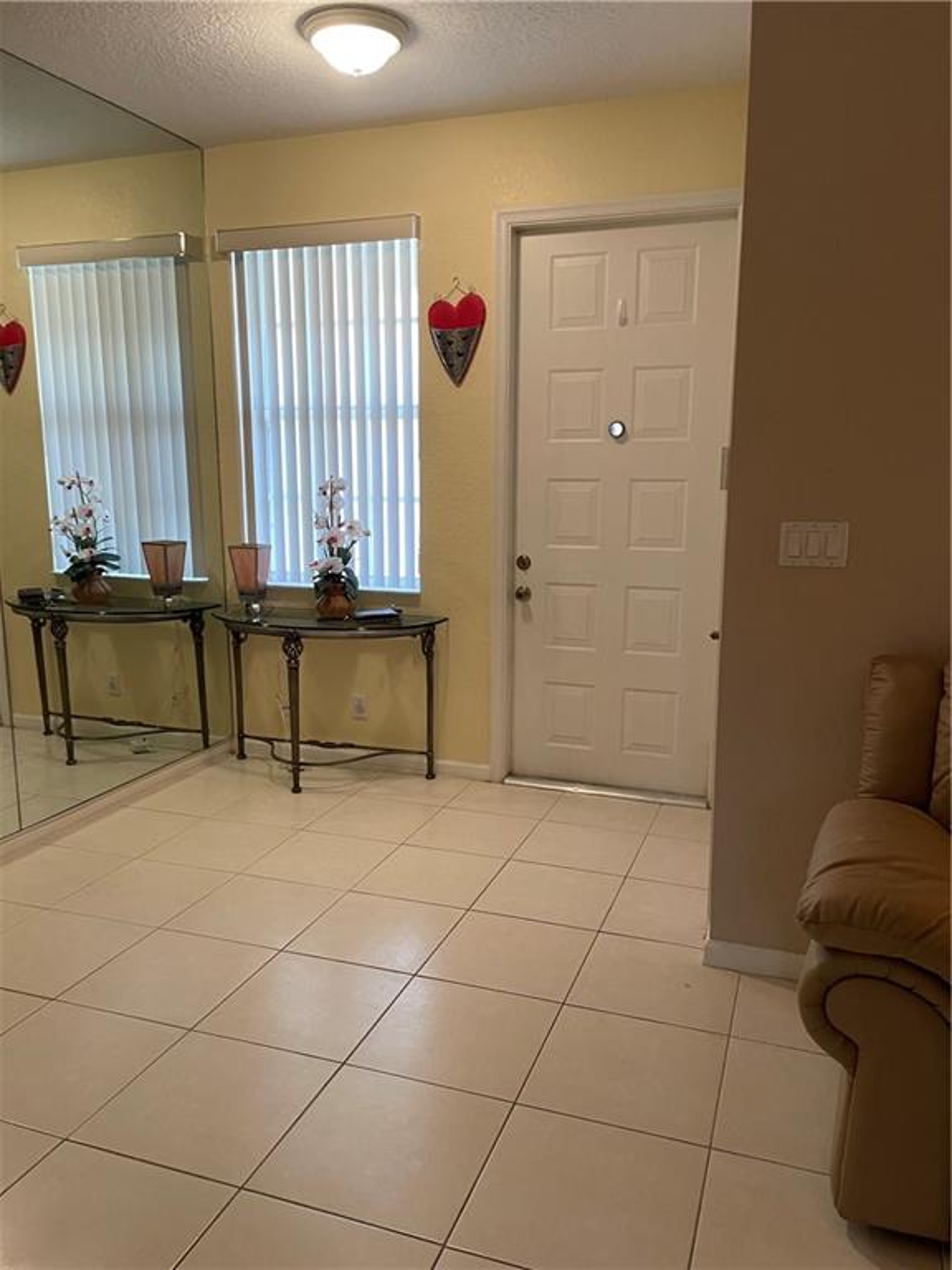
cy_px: 635
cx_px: 476
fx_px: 953
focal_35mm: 26
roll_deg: +0.6
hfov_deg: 53.1
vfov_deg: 67.3
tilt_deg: -10.0
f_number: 1.6
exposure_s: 1/60
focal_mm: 4.2
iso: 200
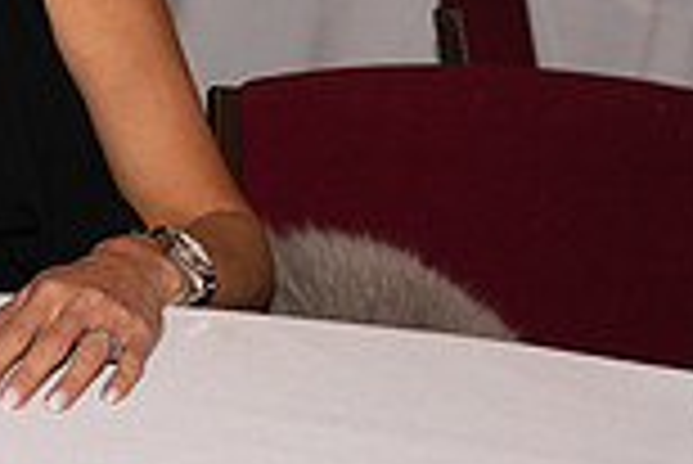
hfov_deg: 14.5
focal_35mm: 132
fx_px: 2543
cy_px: -322
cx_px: -351
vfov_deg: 9.9
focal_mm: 35
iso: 200
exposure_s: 1/60
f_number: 3.2
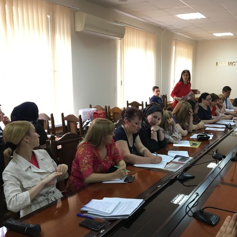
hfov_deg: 46.7
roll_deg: -0.6
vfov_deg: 47.2
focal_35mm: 35
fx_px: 271
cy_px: 120
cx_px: 151
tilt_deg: -9.0
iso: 125
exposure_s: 1/33
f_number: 2.2
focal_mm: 4.15
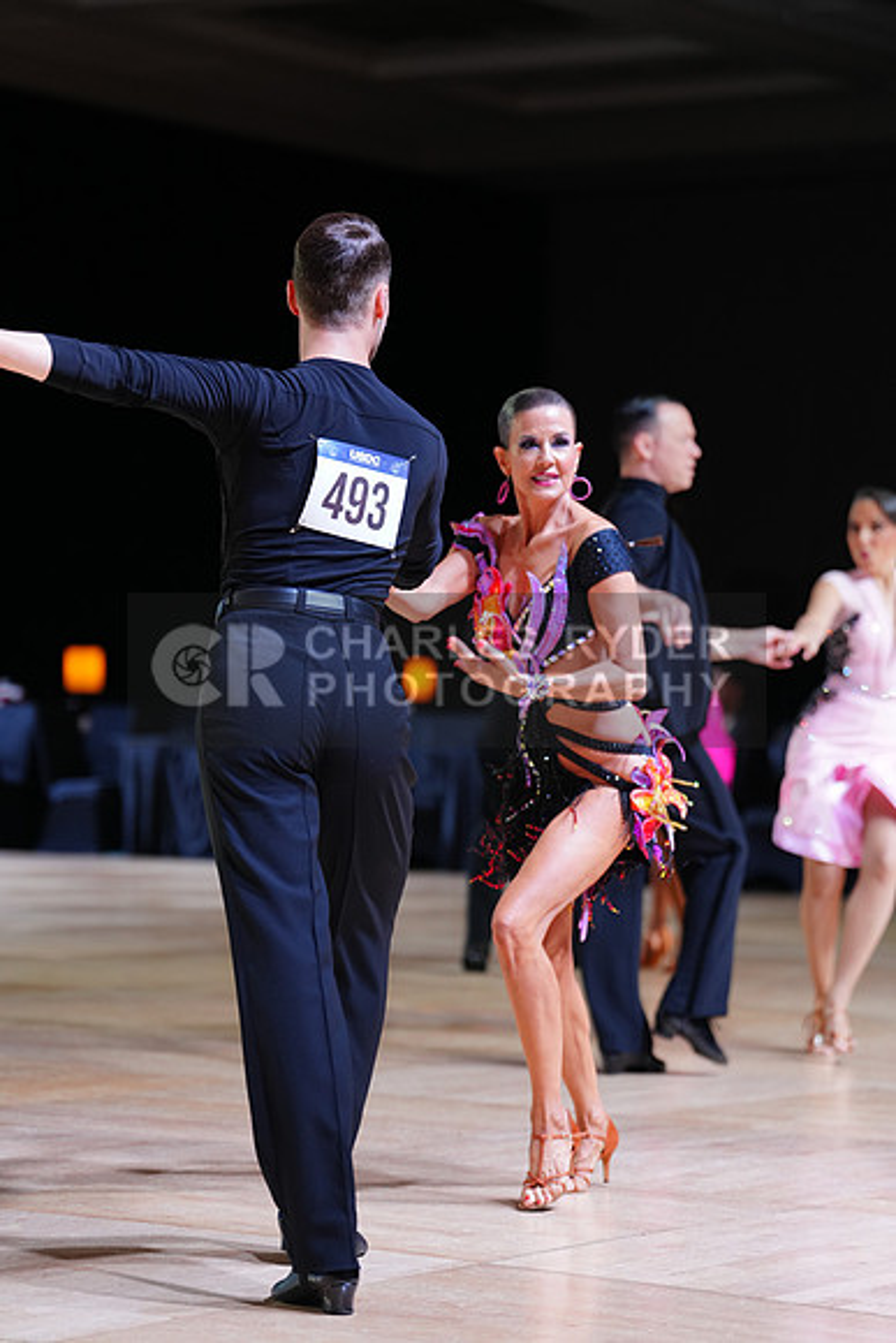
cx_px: 448
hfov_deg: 12.5
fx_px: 4104
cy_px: 672
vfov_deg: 18.6
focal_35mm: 110
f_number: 2.8
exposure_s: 1/400
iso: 800
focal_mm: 110
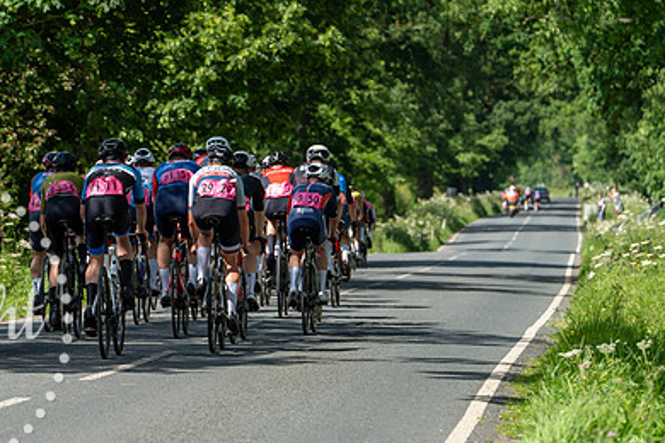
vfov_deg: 5.9
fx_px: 4285
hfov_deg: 8.9
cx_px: 177
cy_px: 234
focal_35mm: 232
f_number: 5
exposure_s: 1/1000
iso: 100
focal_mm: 156
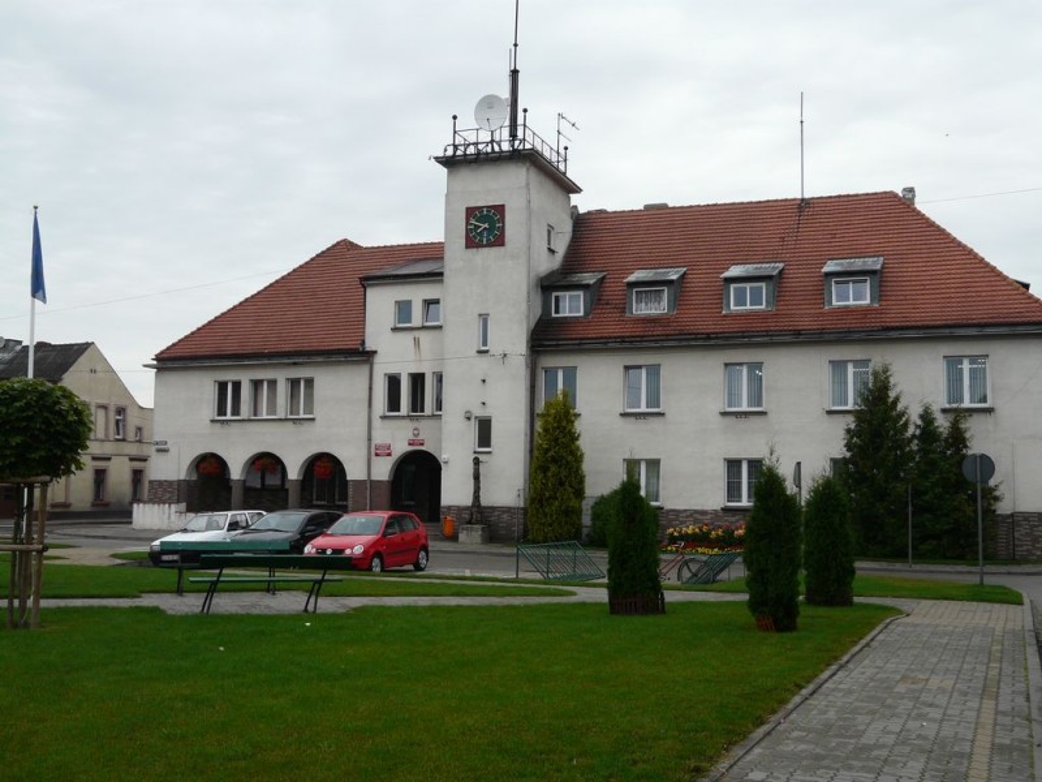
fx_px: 1204
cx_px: 521
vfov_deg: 36.0
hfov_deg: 46.8
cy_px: 391
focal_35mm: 40
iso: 100
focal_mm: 6.5
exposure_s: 1/125
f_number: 3.6
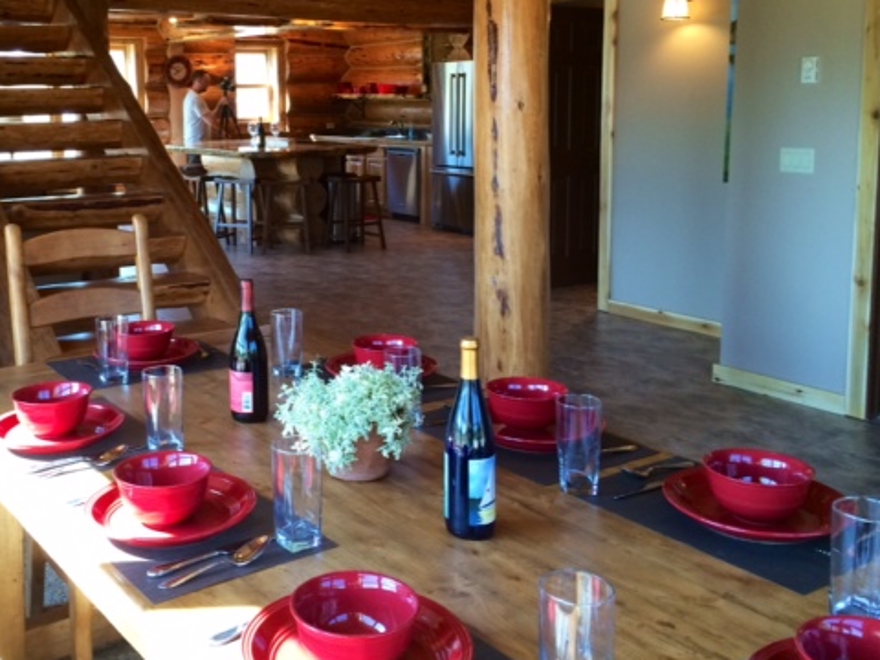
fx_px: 1017
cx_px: 306
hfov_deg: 46.2
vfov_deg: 35.6
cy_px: 224
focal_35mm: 40
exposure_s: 1/30
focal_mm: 4.12
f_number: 2.2
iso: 40
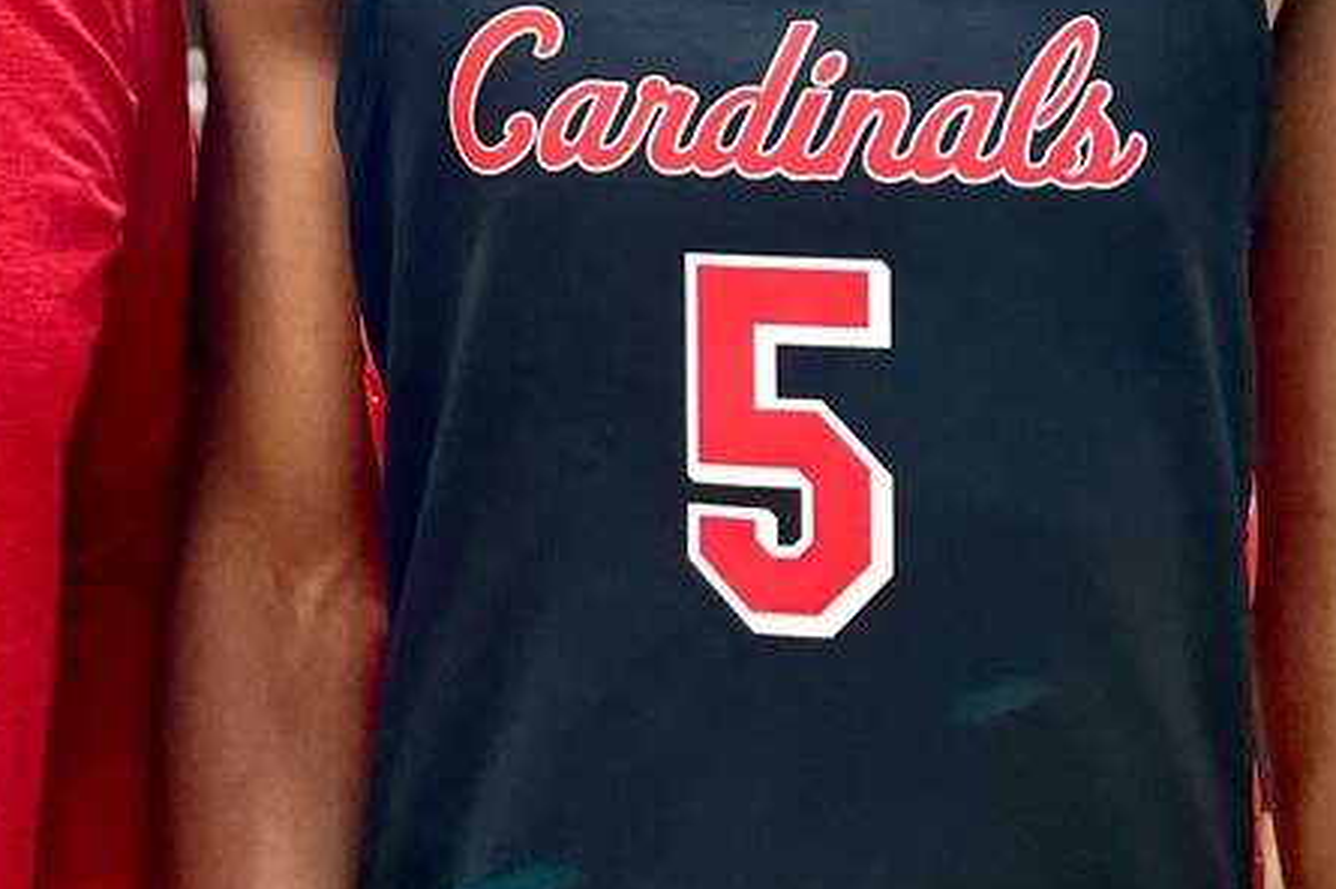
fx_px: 2707
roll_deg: -0.3
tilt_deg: +0.4
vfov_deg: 17.3
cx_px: 126
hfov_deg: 26.7
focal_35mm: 73
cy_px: -321
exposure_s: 1/60
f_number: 1.6
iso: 320
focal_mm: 5.1
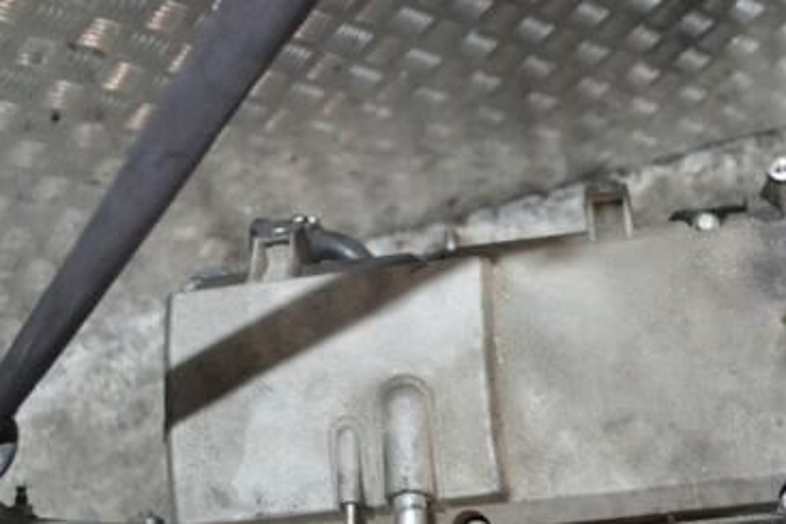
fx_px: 1288
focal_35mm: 59
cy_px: 378
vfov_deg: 22.8
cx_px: 608
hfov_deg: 33.1
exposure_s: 1/30
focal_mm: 24
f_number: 5.6
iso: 3200
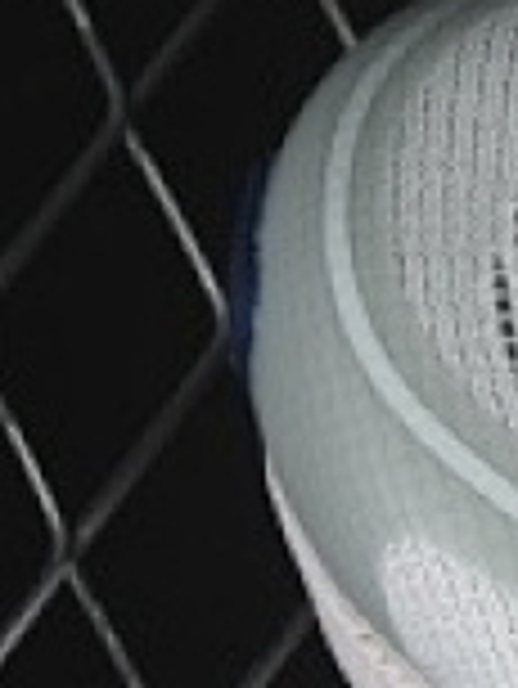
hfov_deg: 2.8
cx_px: 2108
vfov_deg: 3.9
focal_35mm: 508
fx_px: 10122
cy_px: -67
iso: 160
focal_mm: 50
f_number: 7.1
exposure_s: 1/80
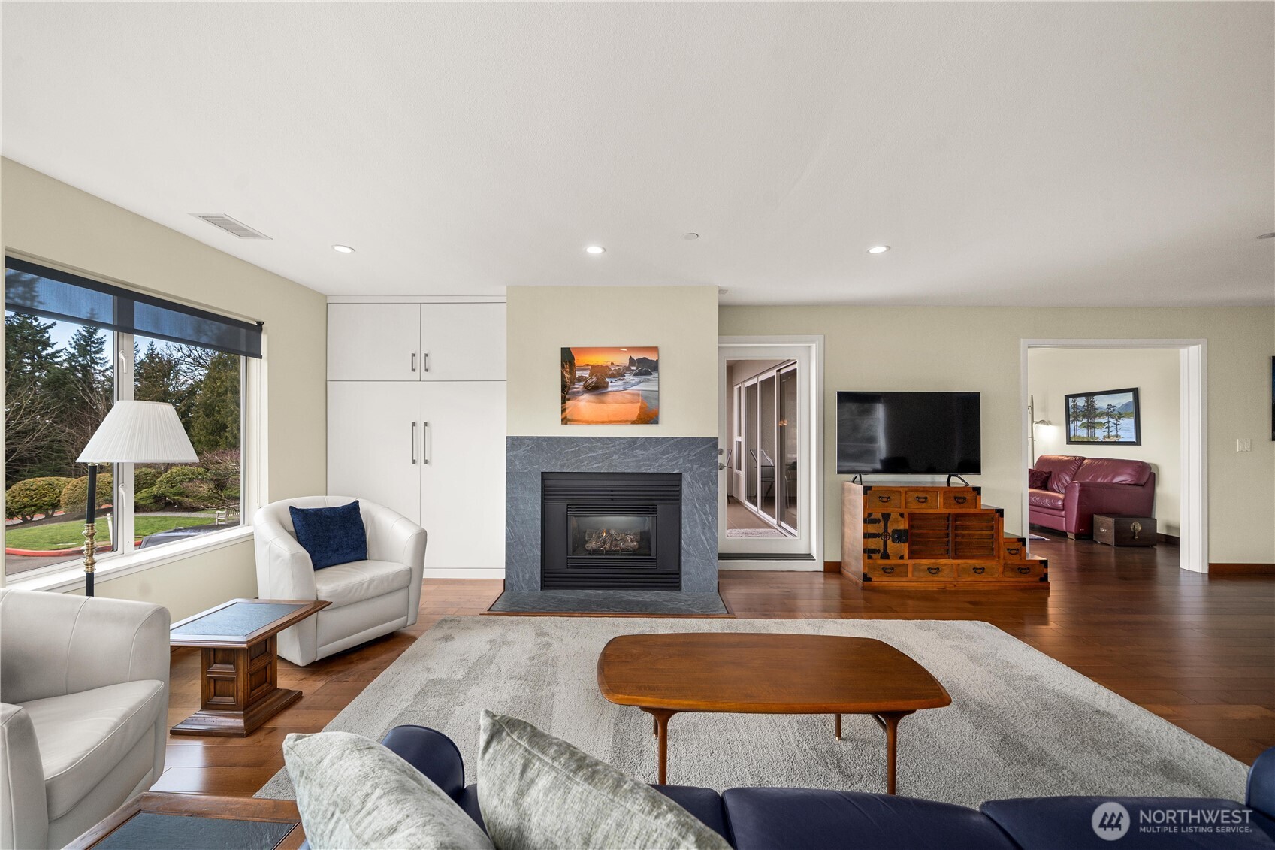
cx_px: 638
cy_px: 425
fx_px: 460
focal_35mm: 13
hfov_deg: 108.3
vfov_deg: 85.4
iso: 1000
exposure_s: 1/25
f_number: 6.3
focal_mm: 13
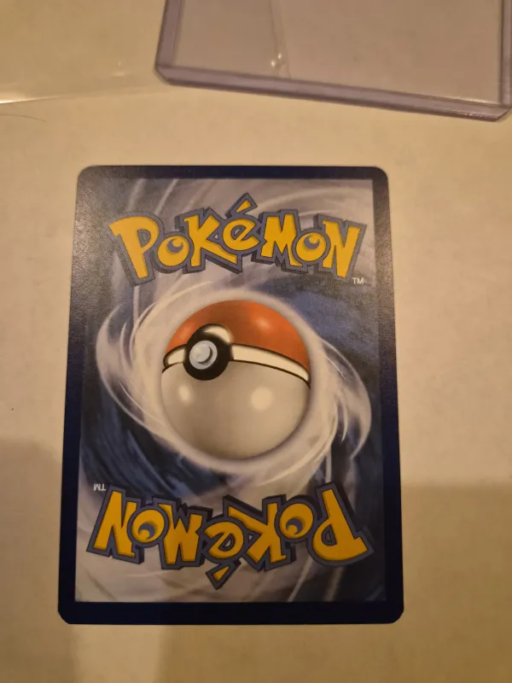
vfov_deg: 73.9
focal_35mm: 23
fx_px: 454
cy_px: 342
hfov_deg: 58.9
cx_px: 256
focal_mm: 5.4
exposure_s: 1/100
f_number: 1.8
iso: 800
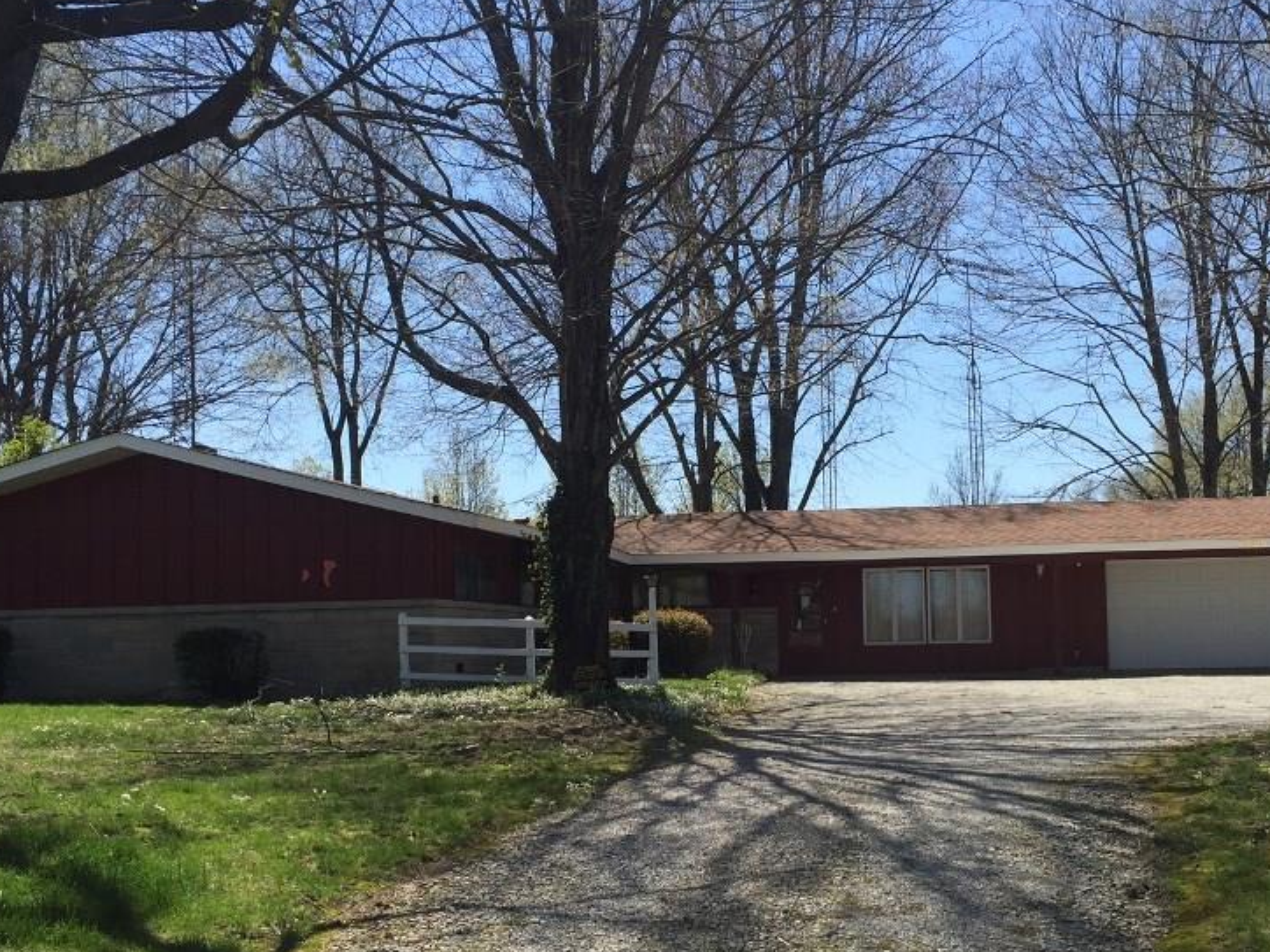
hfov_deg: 45.6
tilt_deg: +5.3
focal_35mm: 41
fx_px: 1504
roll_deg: +0.5
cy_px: 596
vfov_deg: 34.9
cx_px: 733
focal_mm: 4.15
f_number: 2.2
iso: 32
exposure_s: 1/1522
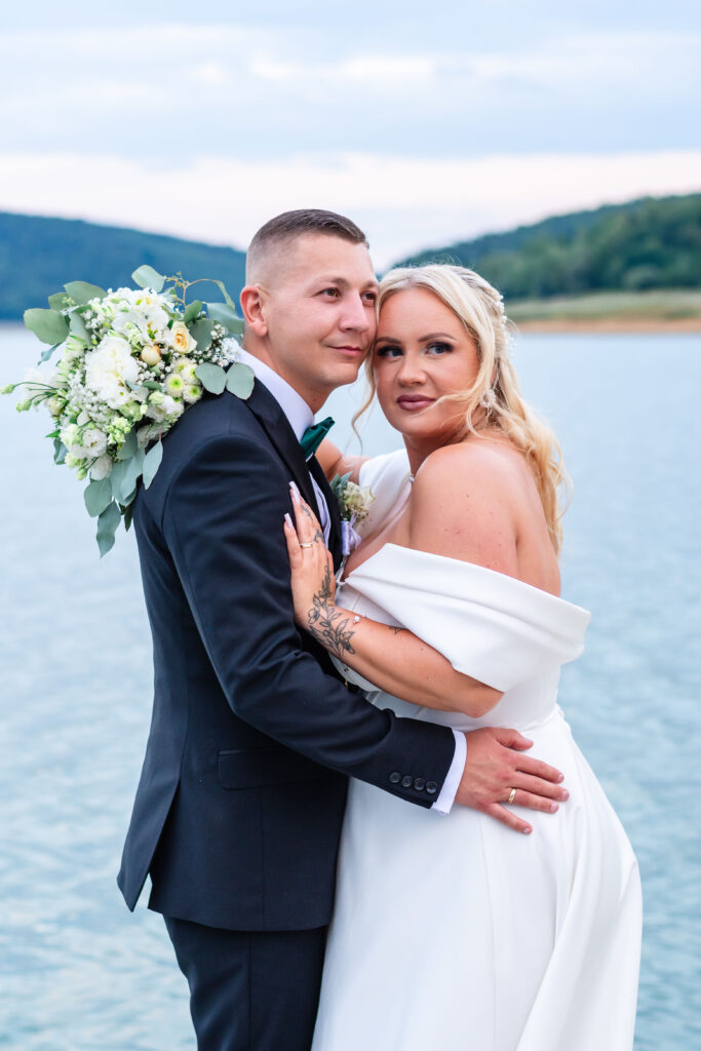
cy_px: 526
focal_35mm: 75
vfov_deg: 27.0
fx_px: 2190
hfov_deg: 18.2
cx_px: 350
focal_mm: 50
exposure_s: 1/200
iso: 400
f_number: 2.8
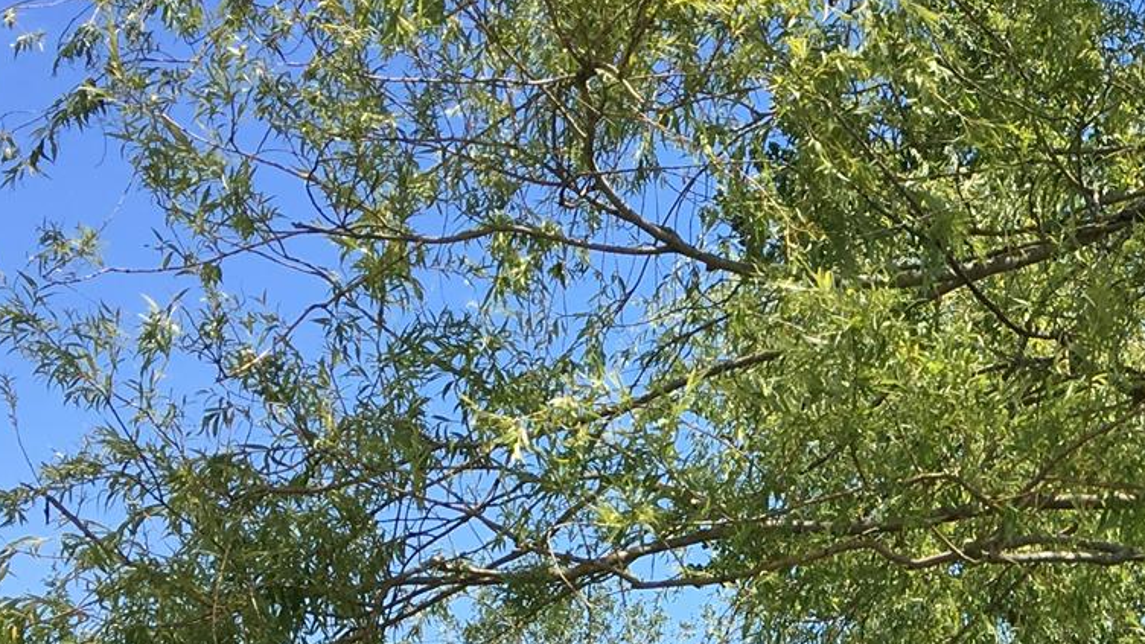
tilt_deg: +0.0
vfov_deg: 13.4
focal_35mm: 86
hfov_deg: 23.2
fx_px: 2611
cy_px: 897
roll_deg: +2.2
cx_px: 1271
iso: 25
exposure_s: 1/927
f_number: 2.2
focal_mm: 4.15
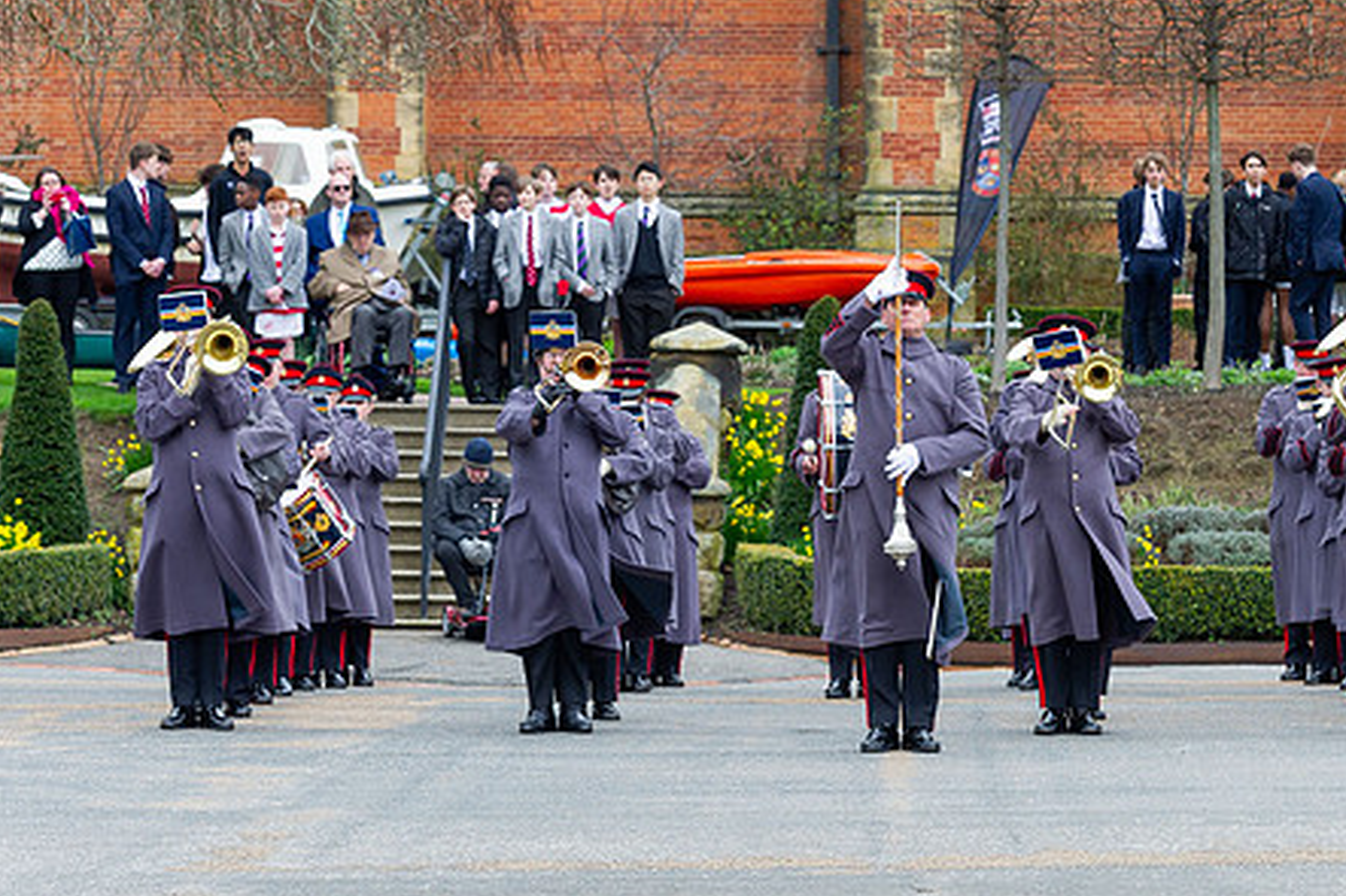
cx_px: 887
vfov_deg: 7.1
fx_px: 7176
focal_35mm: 192
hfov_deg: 10.7
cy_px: 320
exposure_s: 1/250
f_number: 6.3
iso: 560
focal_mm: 116
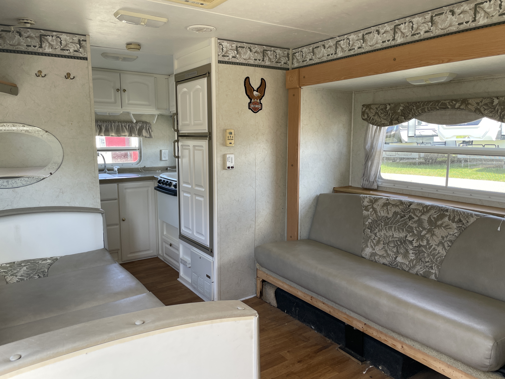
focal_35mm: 26
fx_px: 379
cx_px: 252
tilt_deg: -6.3
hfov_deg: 67.3
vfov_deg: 53.1
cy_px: 190
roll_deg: +1.1
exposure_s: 1/121
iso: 64
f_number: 1.6
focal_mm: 4.2
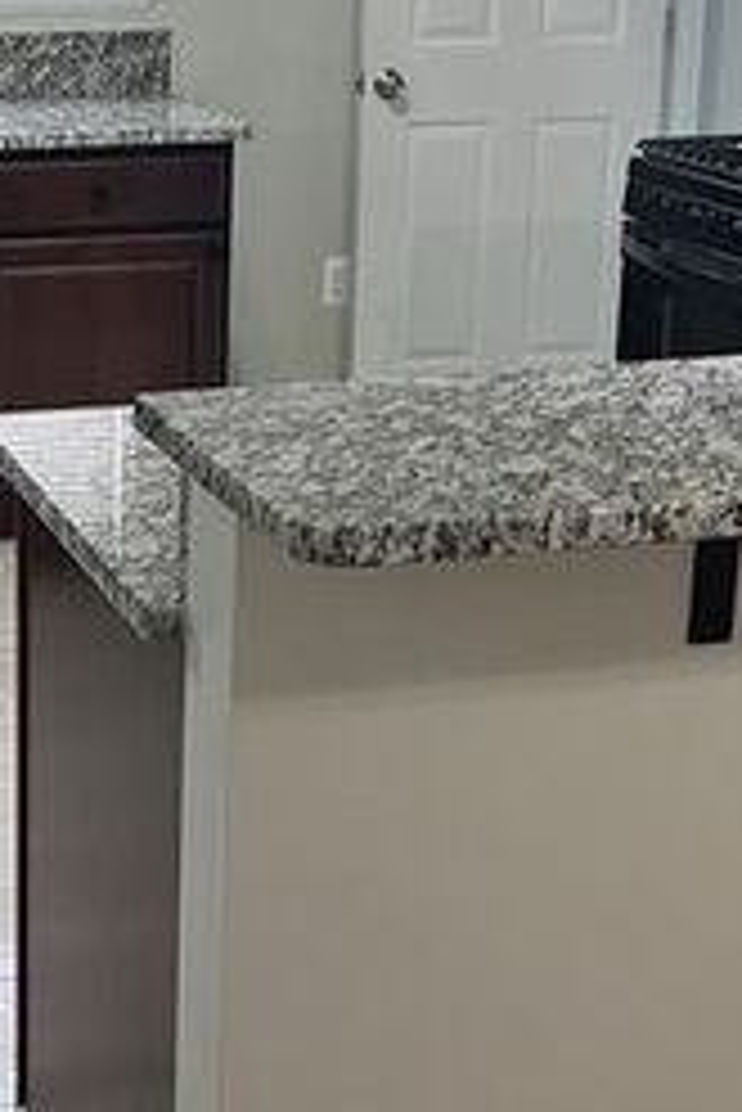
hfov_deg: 18.3
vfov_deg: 27.5
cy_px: 380
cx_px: 27
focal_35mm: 73
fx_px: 2254
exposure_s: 1/60
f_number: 1.6
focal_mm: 5.1
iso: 80
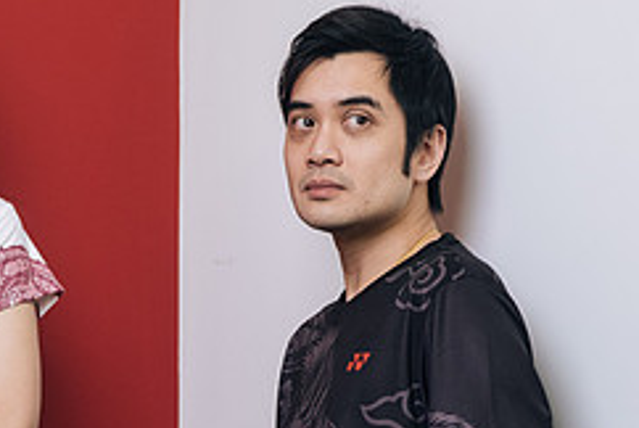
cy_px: 403
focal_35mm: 179
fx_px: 3181
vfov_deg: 7.7
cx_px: 127
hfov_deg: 11.4
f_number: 3.2
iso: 800
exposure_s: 1/125
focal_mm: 48.5
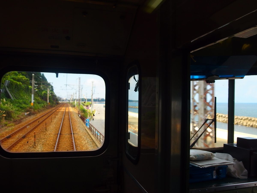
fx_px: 238
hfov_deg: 56.8
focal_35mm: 32
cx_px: 128
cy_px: 96
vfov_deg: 44.2
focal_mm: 5.6
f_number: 3.2
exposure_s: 1/400
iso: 100
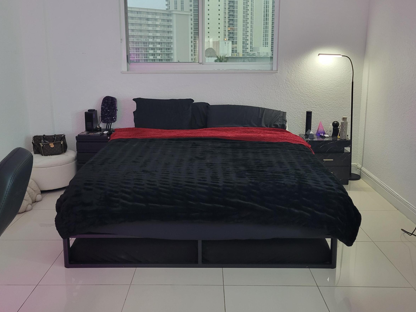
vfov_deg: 43.9
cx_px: 207
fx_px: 385
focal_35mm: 32
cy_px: 125
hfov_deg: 56.8
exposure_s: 1/40
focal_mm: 5.4
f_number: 1.8
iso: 320
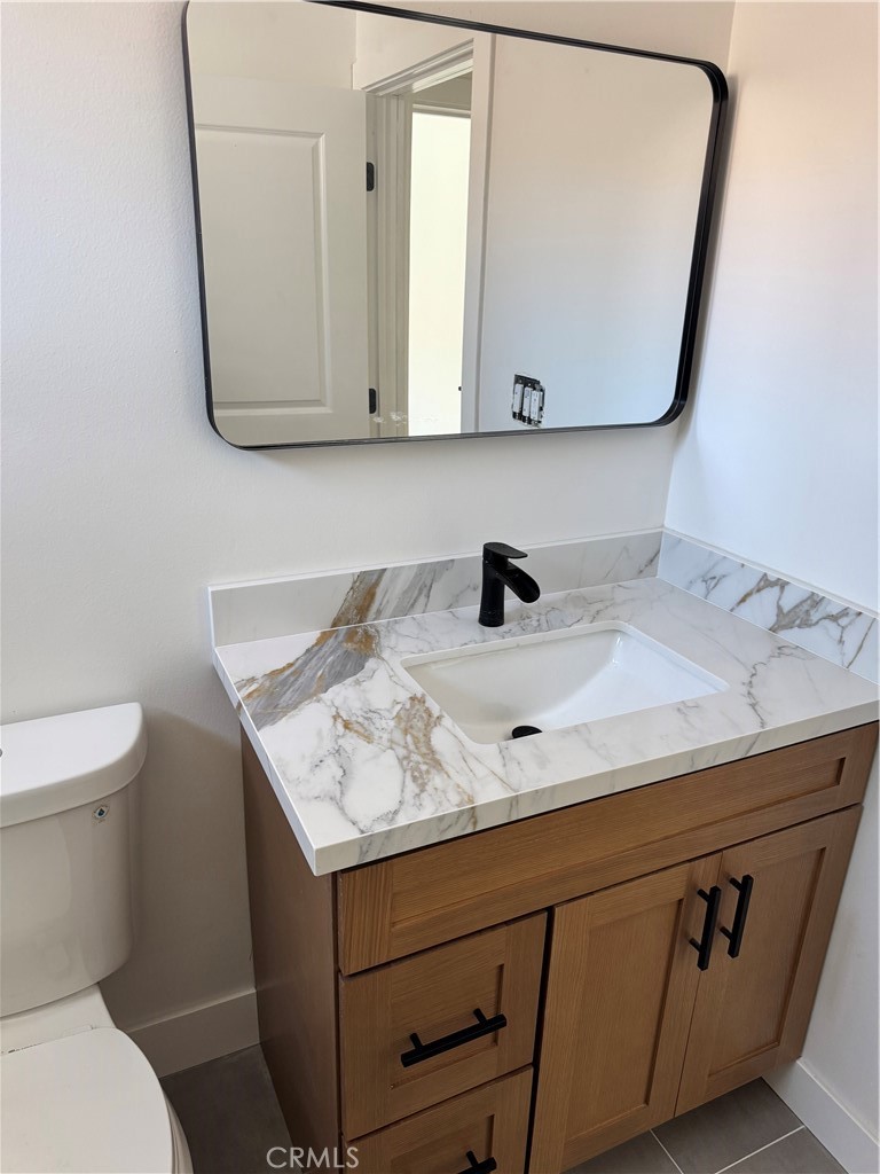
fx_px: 813
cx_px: 440
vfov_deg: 71.6
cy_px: 587
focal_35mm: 24
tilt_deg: -22.4
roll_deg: -0.9
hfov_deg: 56.8
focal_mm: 6.76
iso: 160
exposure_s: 1/120
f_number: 1.78
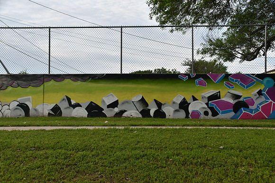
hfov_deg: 49.5
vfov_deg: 34.2
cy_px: 92
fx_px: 298
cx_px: 138
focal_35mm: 39
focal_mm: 26
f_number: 7.1
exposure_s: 1/250
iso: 200
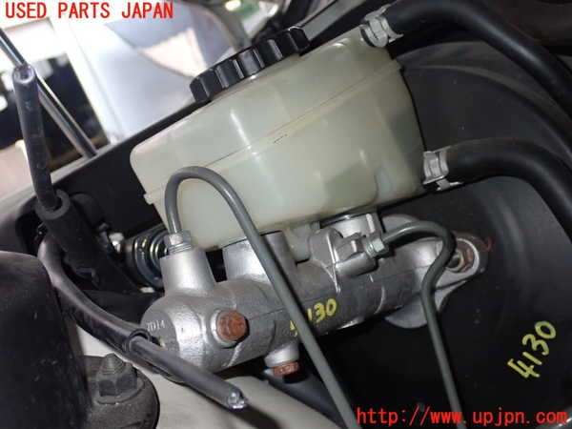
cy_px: 214
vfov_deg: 29.1
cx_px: 286
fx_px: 826
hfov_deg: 38.2
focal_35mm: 50
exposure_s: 1/50
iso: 640
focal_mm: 9.01
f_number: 9
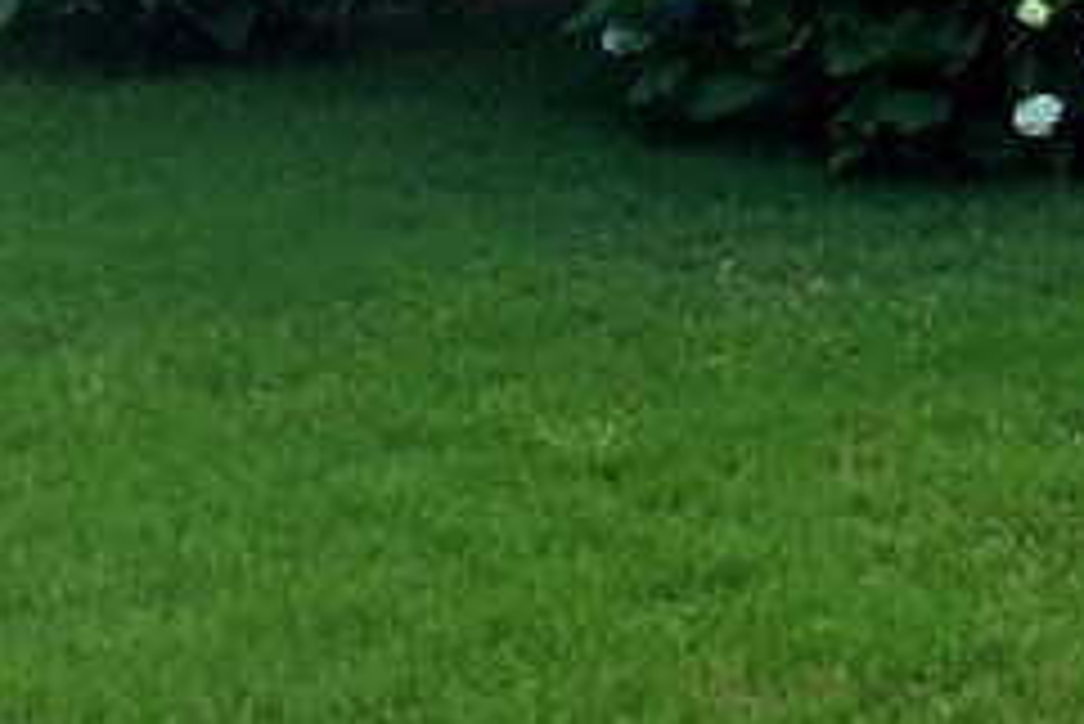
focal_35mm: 128
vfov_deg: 10.2
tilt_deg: -1.0
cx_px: 1291
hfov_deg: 15.4
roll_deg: +1.2
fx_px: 3856
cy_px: -562
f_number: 2.2
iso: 32
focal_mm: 4.15
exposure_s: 1/203
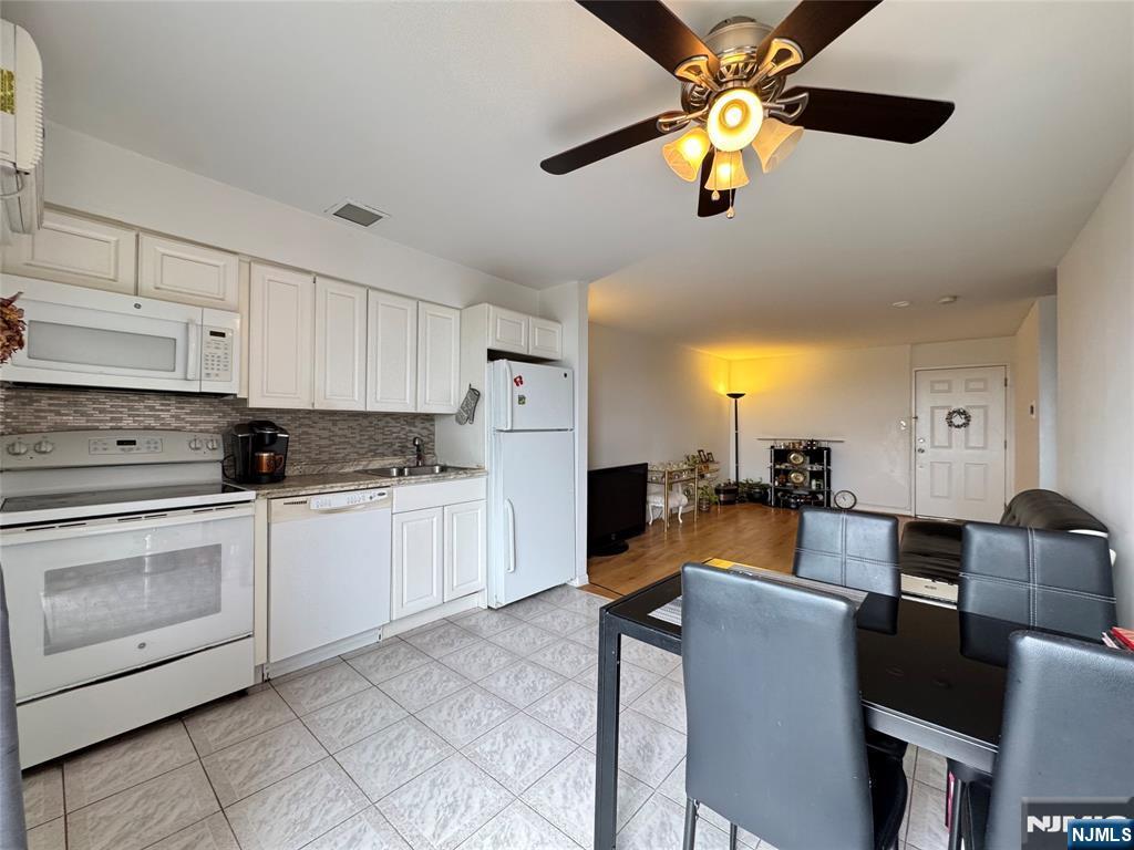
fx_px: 459
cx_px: 567
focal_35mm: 14
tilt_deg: -1.3
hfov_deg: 102.1
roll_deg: -0.3
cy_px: 425
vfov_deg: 85.7
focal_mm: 2.22
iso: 200
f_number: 2.2
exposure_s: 1/60
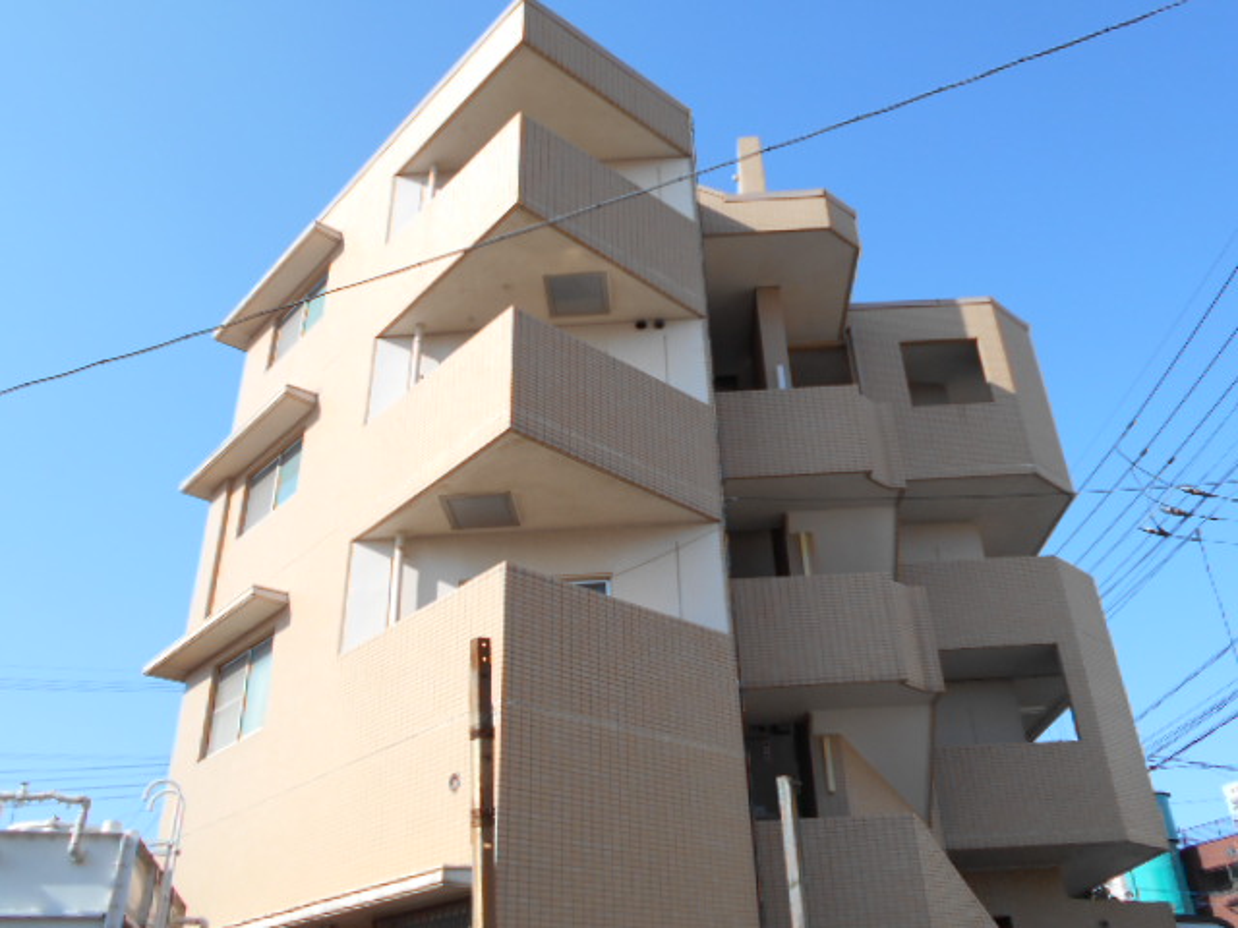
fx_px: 1073
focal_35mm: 30
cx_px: 619
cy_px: 464
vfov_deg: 46.8
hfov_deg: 60.0
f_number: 3.4
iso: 80
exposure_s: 1/640
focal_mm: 5.1
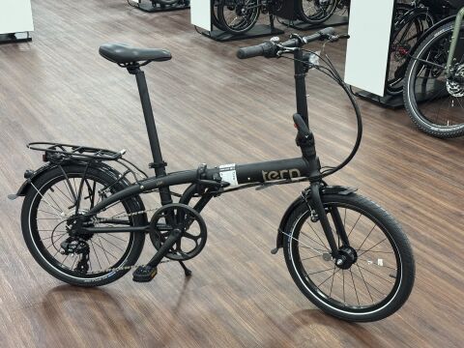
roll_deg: -0.4
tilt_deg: -24.6
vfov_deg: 30.3
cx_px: 232
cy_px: 174
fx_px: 643
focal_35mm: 48
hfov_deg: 39.7
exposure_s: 1/50
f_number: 1.78
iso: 160
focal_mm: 6.76
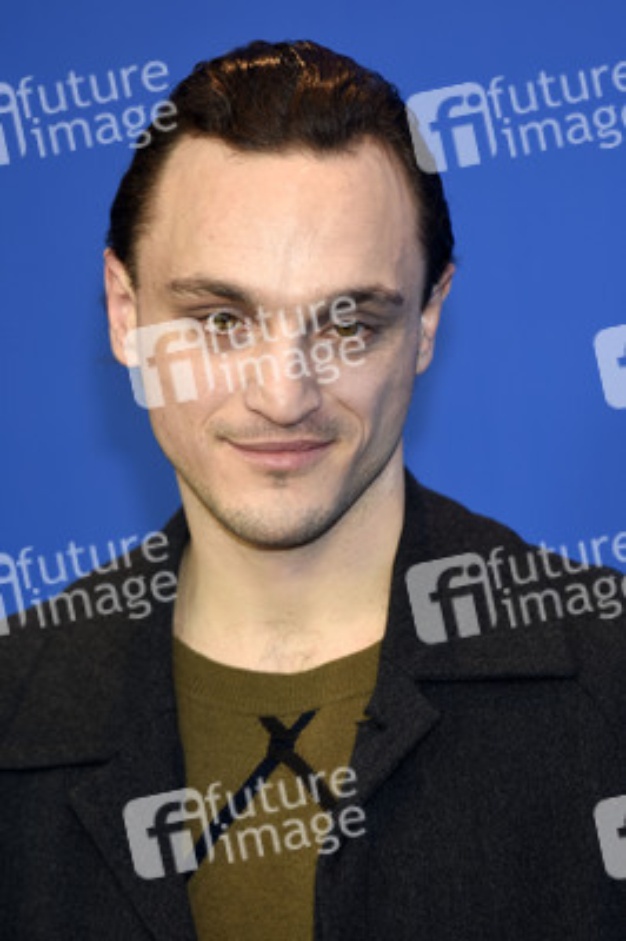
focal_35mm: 285
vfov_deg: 7.2
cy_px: 470
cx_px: 313
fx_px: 7446
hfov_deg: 4.8
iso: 500
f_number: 3.2
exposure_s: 1/320
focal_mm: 190
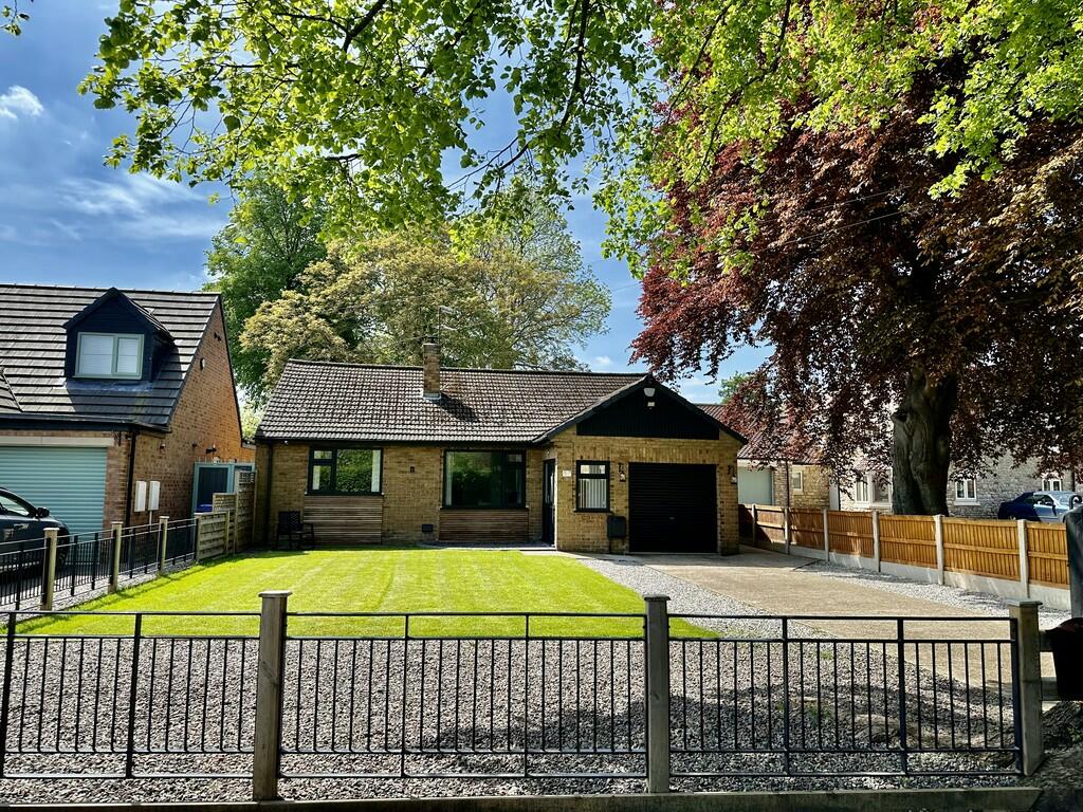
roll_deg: -0.8
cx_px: 542
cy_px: 406
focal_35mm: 24
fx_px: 751
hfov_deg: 71.6
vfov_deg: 56.8
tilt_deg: +5.7
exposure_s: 1/2410
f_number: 1.78
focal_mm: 6.86
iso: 80
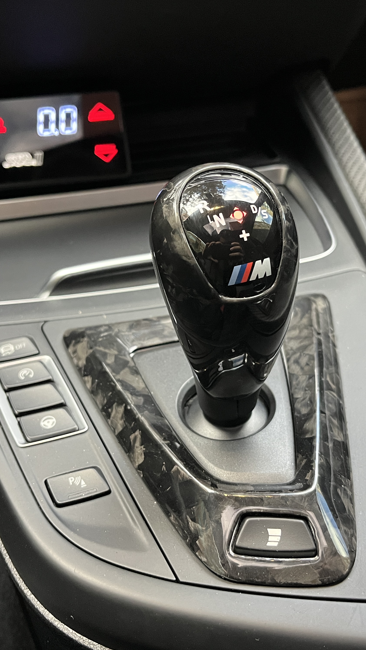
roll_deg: +2.6
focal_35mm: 38
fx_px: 656
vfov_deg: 52.8
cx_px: 181
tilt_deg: -36.1
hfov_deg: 31.2
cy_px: 326
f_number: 1.6
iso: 400
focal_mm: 5.1
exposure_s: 1/50
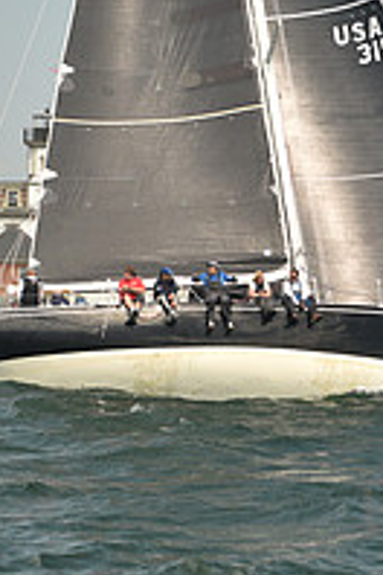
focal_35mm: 205
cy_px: 58
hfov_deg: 6.7
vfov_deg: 10.0
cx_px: 207
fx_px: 3271
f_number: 5
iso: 250
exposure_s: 1/640
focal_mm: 70
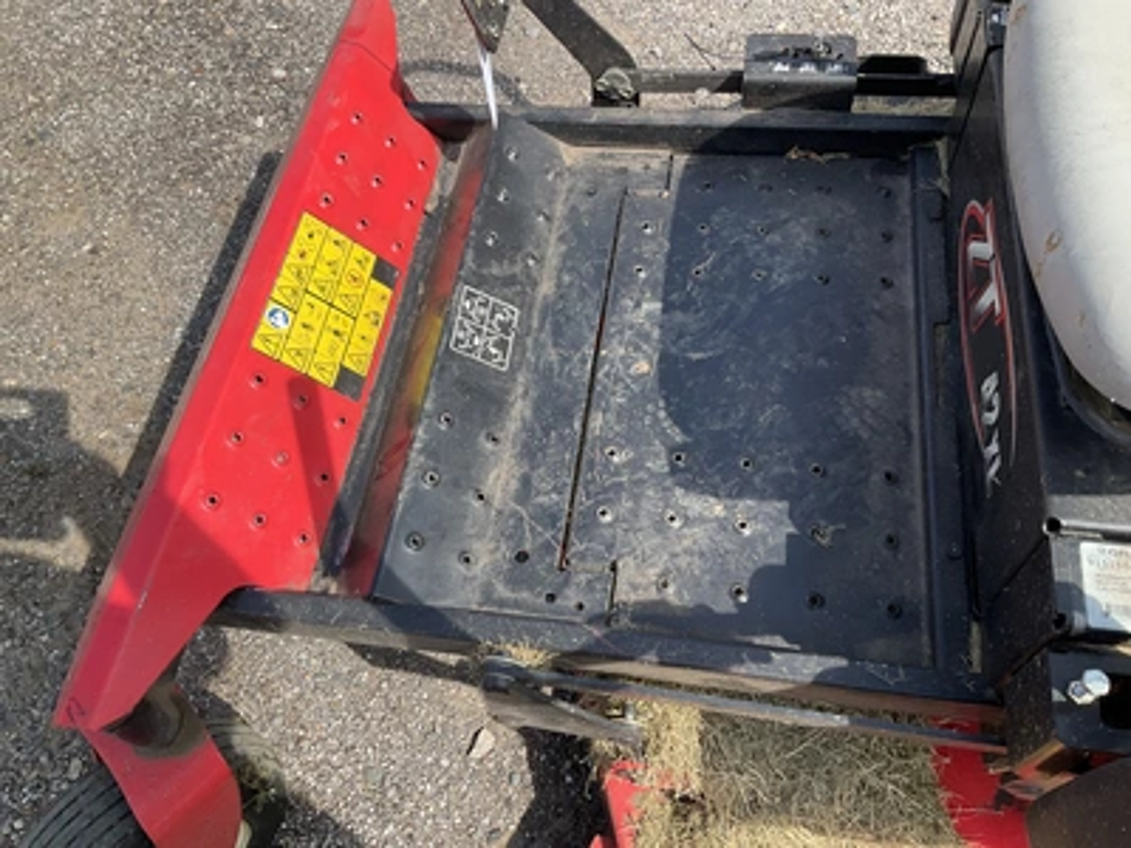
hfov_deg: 61.7
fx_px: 948
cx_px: 566
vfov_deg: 48.2
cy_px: 424
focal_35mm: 29
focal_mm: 3
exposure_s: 1/829
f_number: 1.8
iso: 25
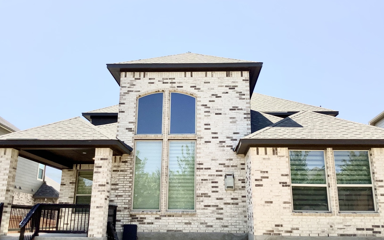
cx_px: 192
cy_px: 123
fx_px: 345
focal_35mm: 33
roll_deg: -1.2
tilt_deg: +14.4
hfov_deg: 58.1
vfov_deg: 38.3
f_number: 2.4
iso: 25
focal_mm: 3.3
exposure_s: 1/981
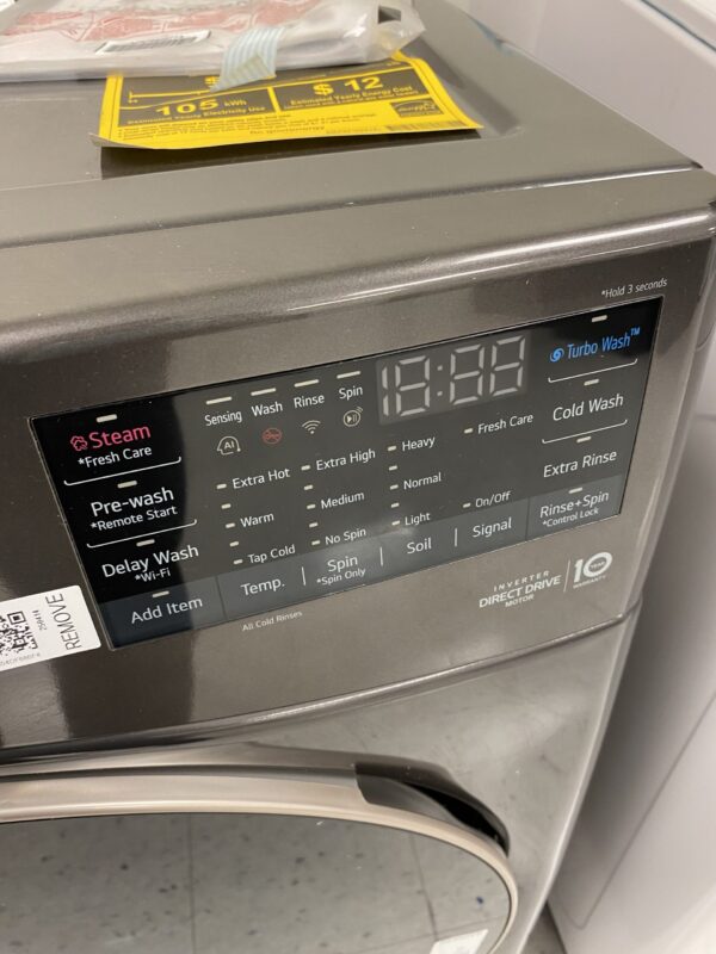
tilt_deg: -41.3
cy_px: 477
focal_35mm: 26
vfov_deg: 67.3
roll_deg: +1.2
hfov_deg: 53.1
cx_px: 358
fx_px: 717
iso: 160
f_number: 1.8
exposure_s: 1/44
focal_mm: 4.25
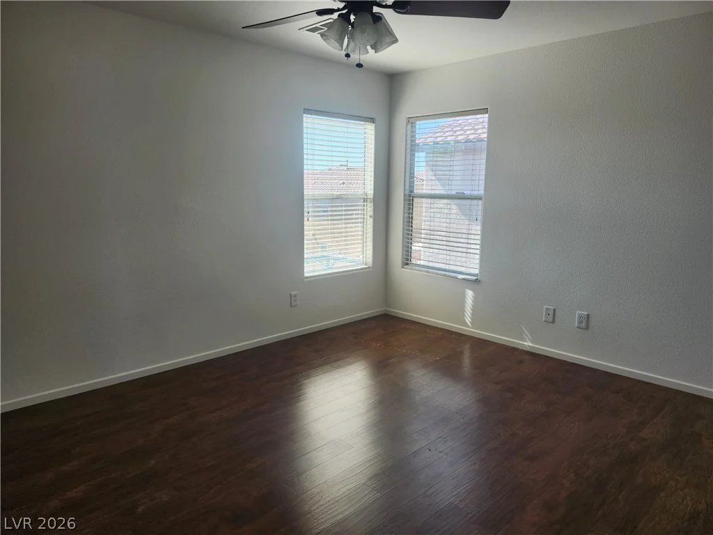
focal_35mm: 23
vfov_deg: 58.9
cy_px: 268
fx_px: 474
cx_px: 356
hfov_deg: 73.9
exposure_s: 1/180
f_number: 1.8
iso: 64
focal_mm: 5.54
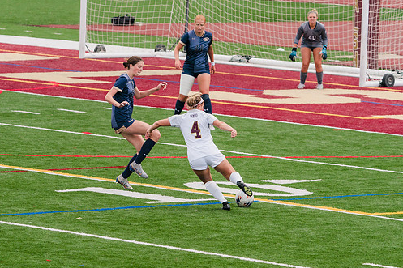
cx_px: 185
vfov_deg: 4.1
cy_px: 139
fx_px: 3715
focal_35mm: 332
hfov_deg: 6.2
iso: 640
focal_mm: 205
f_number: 5.6
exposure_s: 1/1600
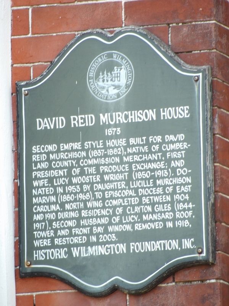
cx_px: 114
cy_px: 153
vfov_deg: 2.8
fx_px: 6342
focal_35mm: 719
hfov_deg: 2.1
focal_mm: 128.9
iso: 219
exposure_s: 1/50
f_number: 4.4
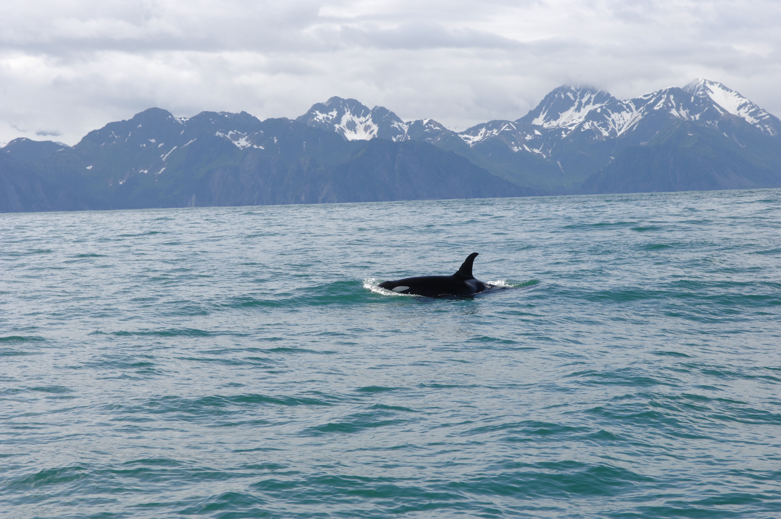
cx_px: 390
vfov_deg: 16.5
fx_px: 1788
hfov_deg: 24.6
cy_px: 260
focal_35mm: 82
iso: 250
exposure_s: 1/350
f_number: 9.5
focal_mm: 55
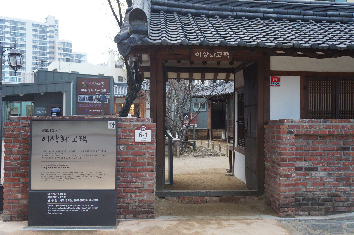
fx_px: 339
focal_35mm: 34
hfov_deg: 55.2
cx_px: 177
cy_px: 118
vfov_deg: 38.3
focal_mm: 23
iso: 400
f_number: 4
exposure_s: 1/60
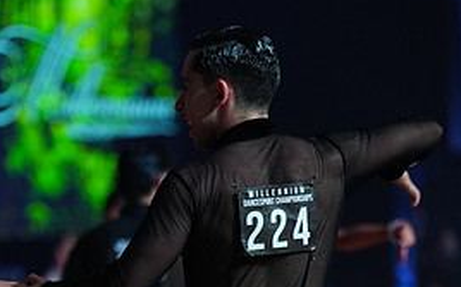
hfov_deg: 6.6
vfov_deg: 4.1
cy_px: 443
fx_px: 4017
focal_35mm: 320
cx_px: 164
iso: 2000
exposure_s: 1/640
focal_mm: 145
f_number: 2.8
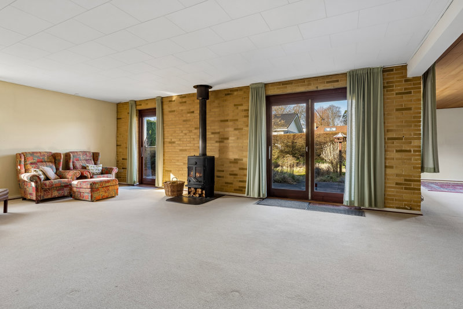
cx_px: 232
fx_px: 231
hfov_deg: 90.0
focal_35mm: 18
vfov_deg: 67.4
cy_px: 154
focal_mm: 18
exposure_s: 1/8
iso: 200
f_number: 8
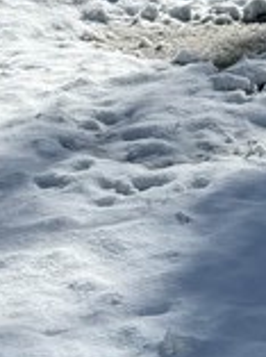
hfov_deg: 9.4
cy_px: -157
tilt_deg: -5.5
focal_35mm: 157
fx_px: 1615
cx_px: 236
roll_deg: +2.6
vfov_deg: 12.1
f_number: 1.78
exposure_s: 1/6711
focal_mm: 6.76
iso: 80
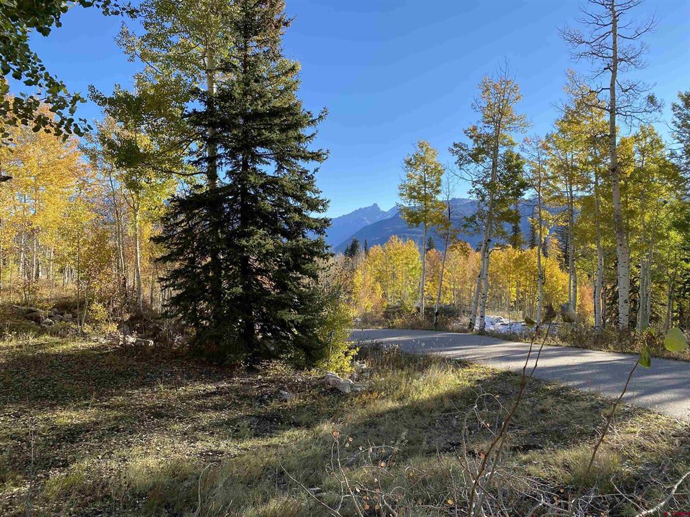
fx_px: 518
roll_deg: +0.3
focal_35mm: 26
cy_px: 258
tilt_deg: -0.4
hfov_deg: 67.3
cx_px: 345
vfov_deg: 53.1
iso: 32
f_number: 1.8
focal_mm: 4.25
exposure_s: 1/1170
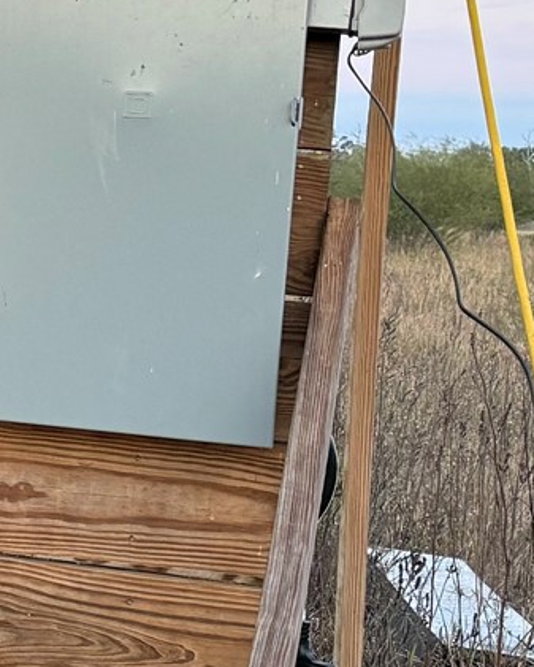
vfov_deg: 16.8
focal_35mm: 114
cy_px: 244
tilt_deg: -1.5
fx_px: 2251
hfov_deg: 11.9
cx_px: -583
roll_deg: -2.4
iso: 200
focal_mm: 6.76
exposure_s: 1/121
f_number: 1.78
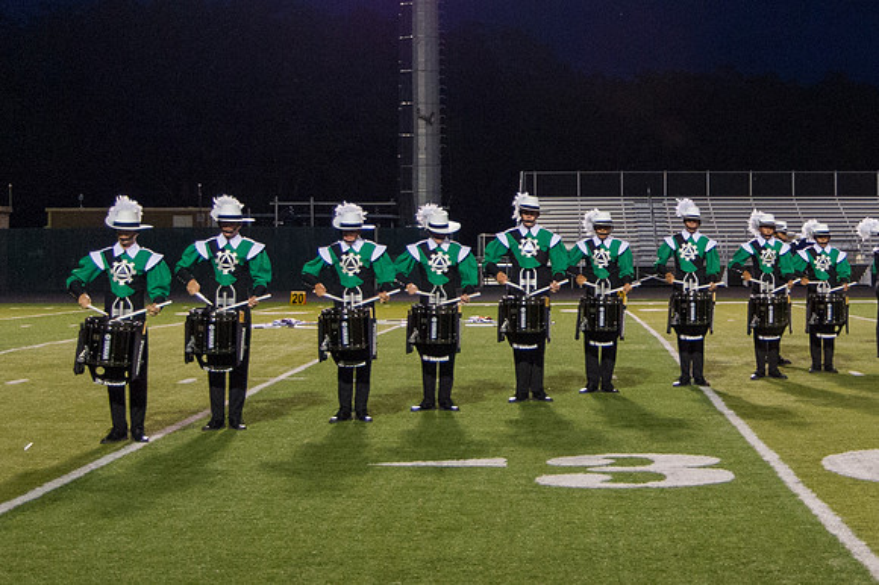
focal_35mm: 79
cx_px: 729
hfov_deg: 25.1
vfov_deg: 17.2
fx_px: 1935
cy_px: 212
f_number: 4.2
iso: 4500
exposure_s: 1/160
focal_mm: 40
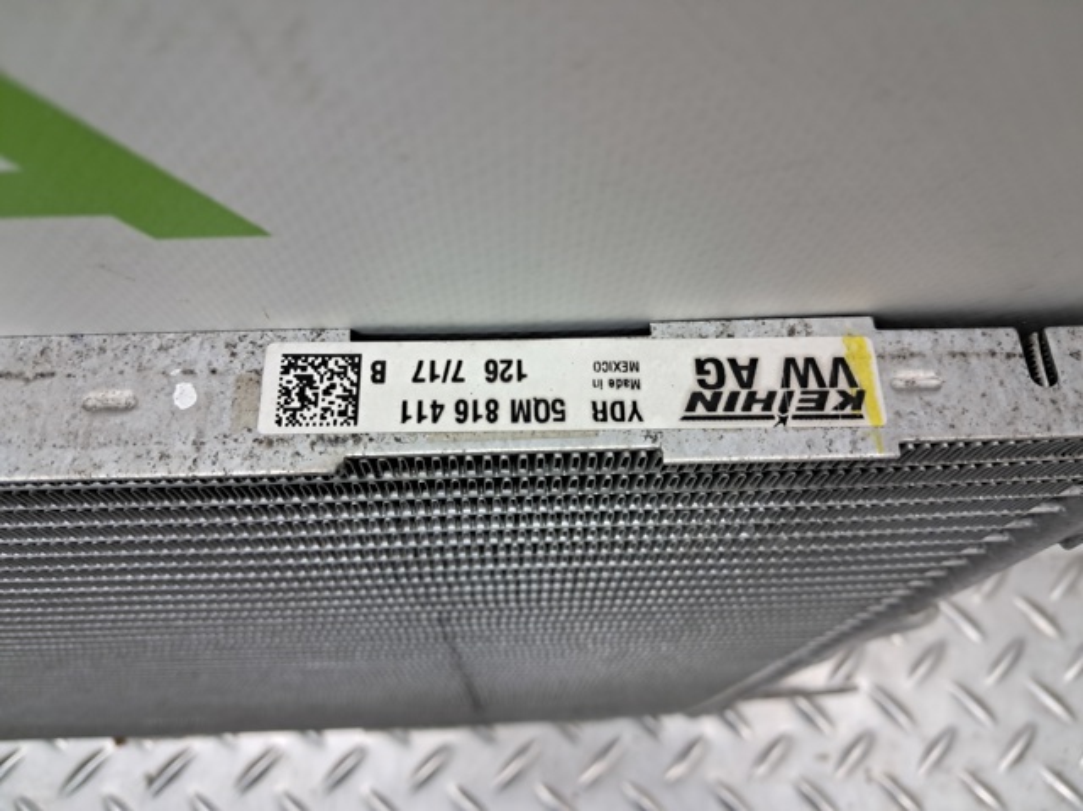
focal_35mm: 27
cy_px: 406
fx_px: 844
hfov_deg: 65.4
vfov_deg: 51.3
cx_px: 542
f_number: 1.8
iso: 125
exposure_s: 1/50
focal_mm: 4
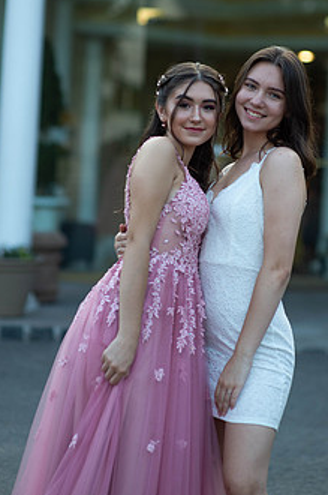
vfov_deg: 17.6
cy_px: 195
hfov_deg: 11.8
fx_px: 1590
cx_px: 192
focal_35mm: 116
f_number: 2
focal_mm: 85
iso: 250
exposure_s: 1/1000
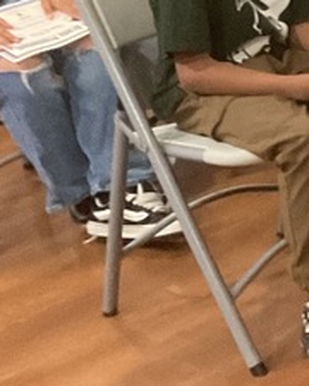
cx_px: 874
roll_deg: +2.8
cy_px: -100
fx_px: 1475
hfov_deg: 9.7
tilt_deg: -12.3
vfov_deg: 14.4
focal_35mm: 129
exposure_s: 1/40
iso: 320
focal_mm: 3
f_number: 1.8
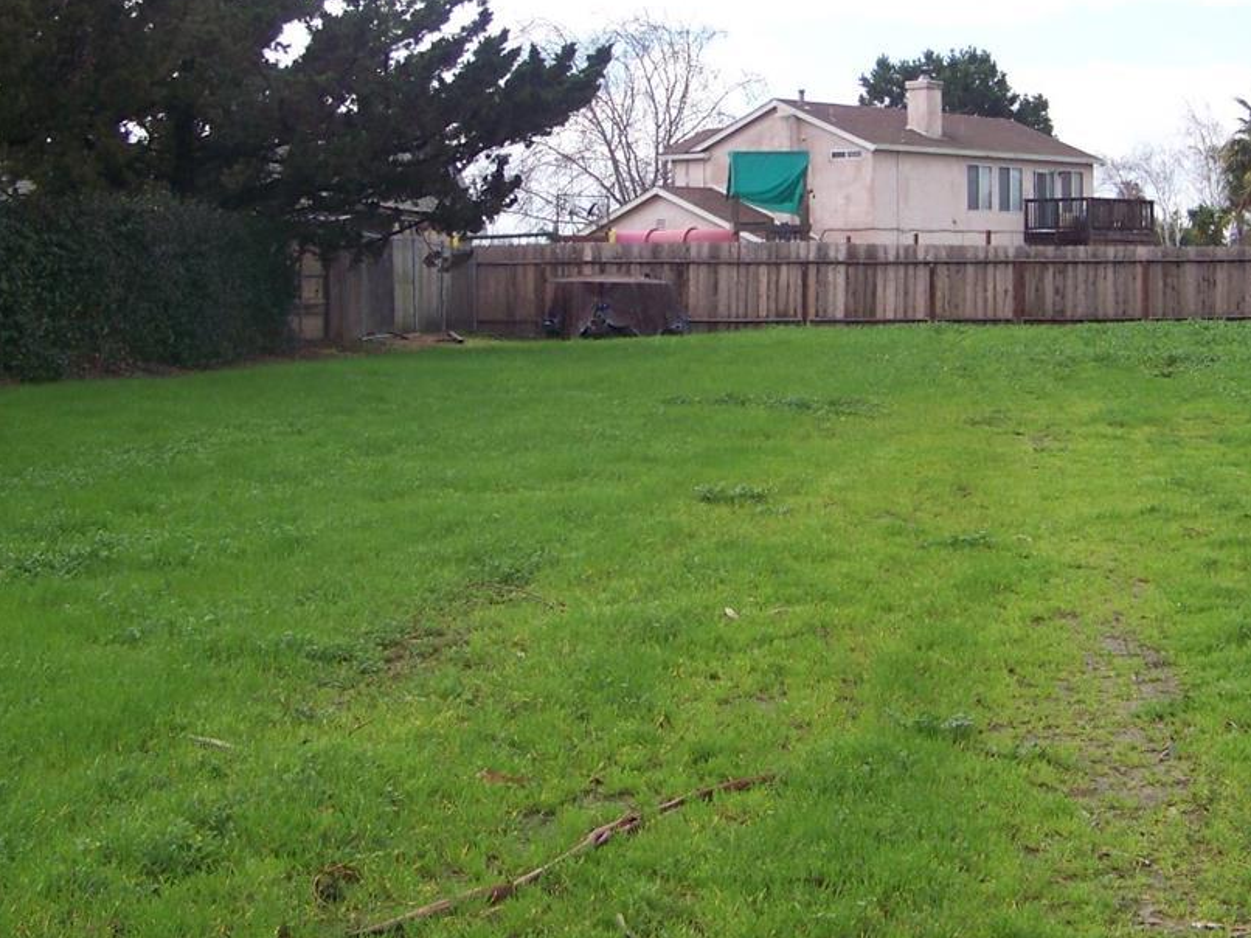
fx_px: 2421
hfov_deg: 28.9
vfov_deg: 21.7
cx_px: 787
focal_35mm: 67
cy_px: 233
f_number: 2.8
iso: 64
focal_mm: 5.85
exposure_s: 1/400
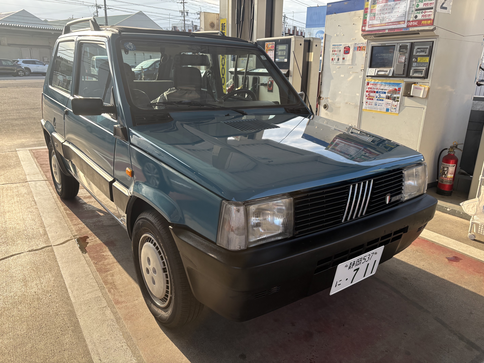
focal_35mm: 26
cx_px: 242
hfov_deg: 67.3
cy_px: 182
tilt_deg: -17.5
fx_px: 364
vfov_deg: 53.1
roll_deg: -0.5
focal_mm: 5.96
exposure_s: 1/1032
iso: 64
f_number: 1.6
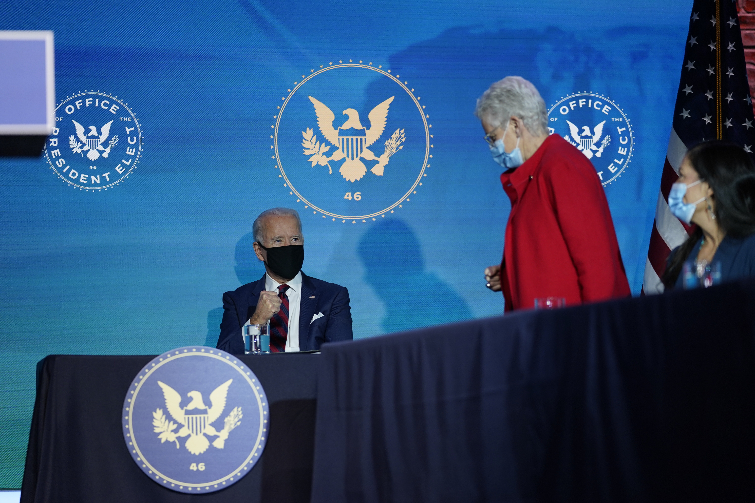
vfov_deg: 10.2
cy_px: 252
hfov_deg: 15.2
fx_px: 2831
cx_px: 378
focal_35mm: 135
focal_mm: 135
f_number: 2.8
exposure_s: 1/250
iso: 800
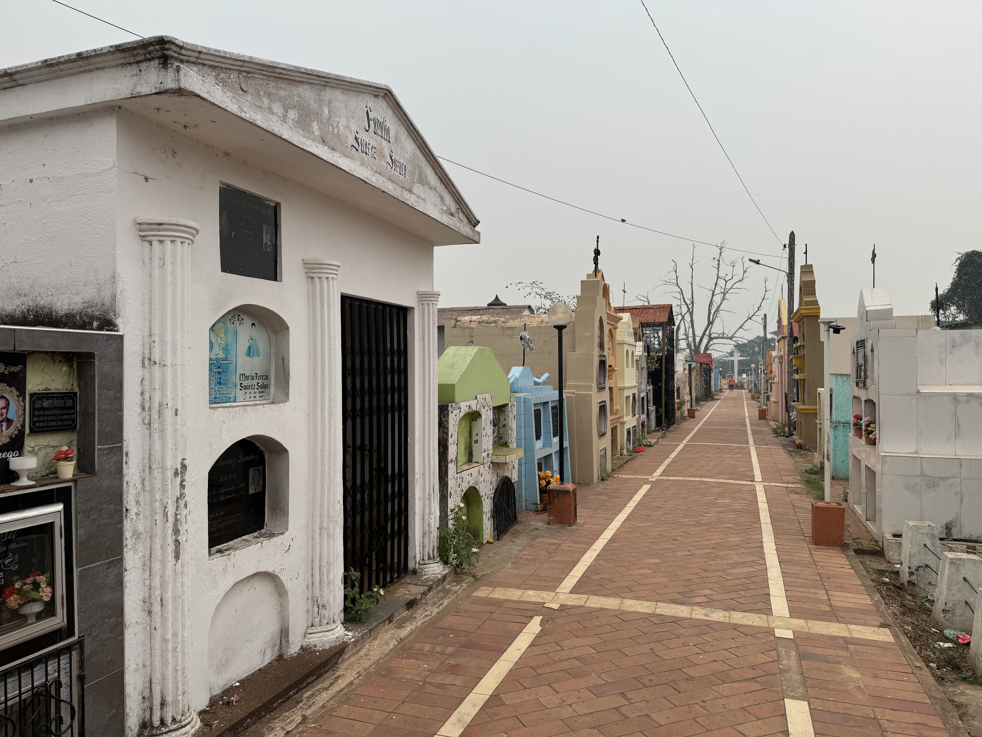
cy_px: 368
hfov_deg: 71.6
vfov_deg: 56.8
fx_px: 681
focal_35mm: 24
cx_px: 491
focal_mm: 6.76
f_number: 1.78
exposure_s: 1/407
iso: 80
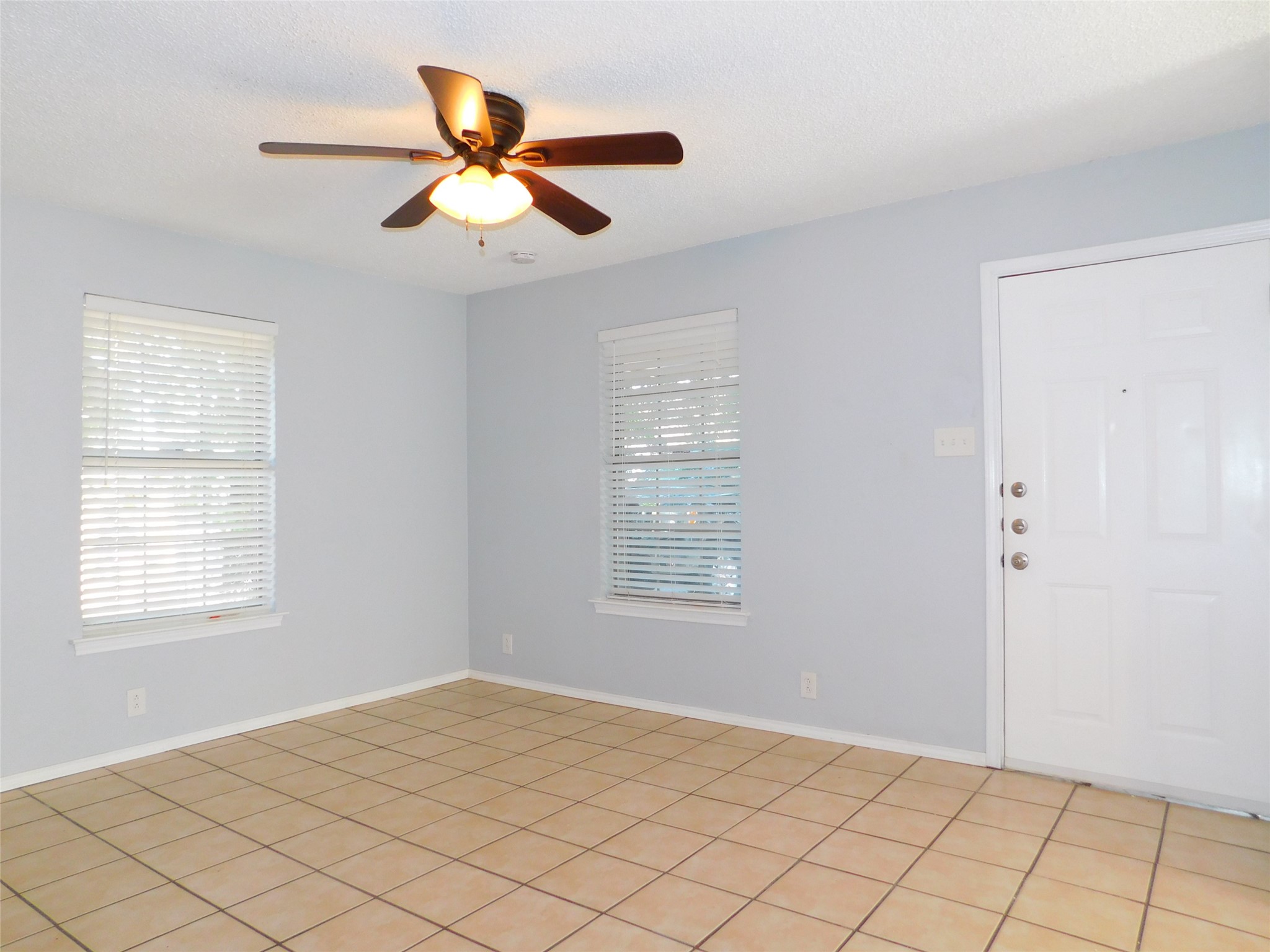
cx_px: 635
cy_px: 476
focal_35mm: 23
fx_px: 844
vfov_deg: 58.9
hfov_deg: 73.9
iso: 200
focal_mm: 4
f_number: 3
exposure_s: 1/30
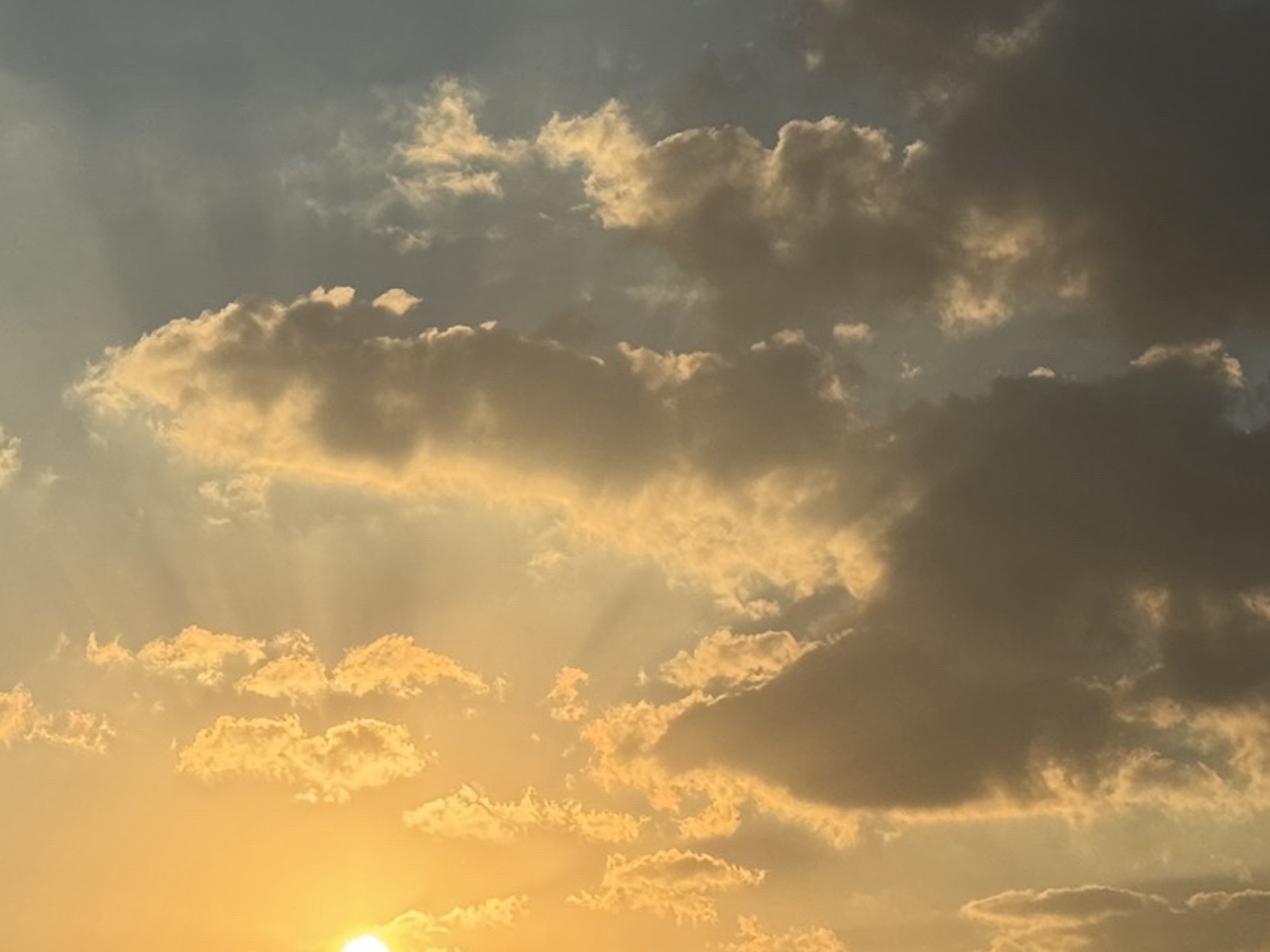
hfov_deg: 16.5
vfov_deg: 12.5
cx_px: 222
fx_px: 4328
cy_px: 332
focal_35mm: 118
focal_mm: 6.76
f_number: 1.78
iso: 64
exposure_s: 1/15385
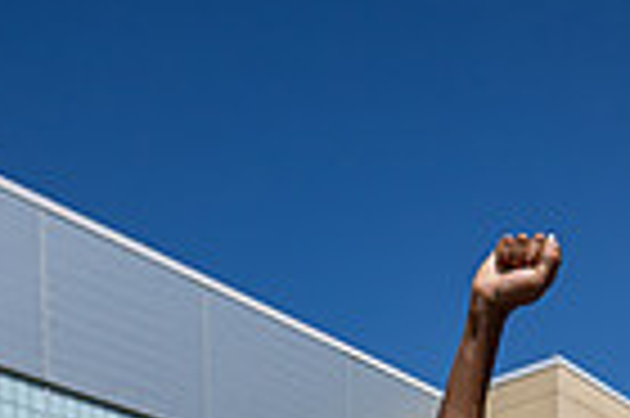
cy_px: 856
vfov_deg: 16.8
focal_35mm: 58
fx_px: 1014
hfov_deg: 34.5
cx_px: 302
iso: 100
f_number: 4
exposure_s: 1/3200
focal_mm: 14
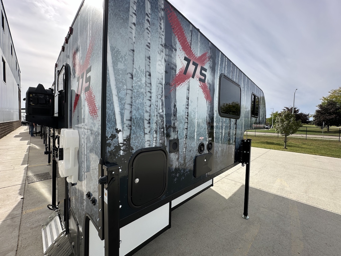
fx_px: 138
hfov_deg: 102.1
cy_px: 128
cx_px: 170
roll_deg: -0.3
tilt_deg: -1.8
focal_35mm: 14
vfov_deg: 85.7
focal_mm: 2.22
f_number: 2.2
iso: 40
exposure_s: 1/1147
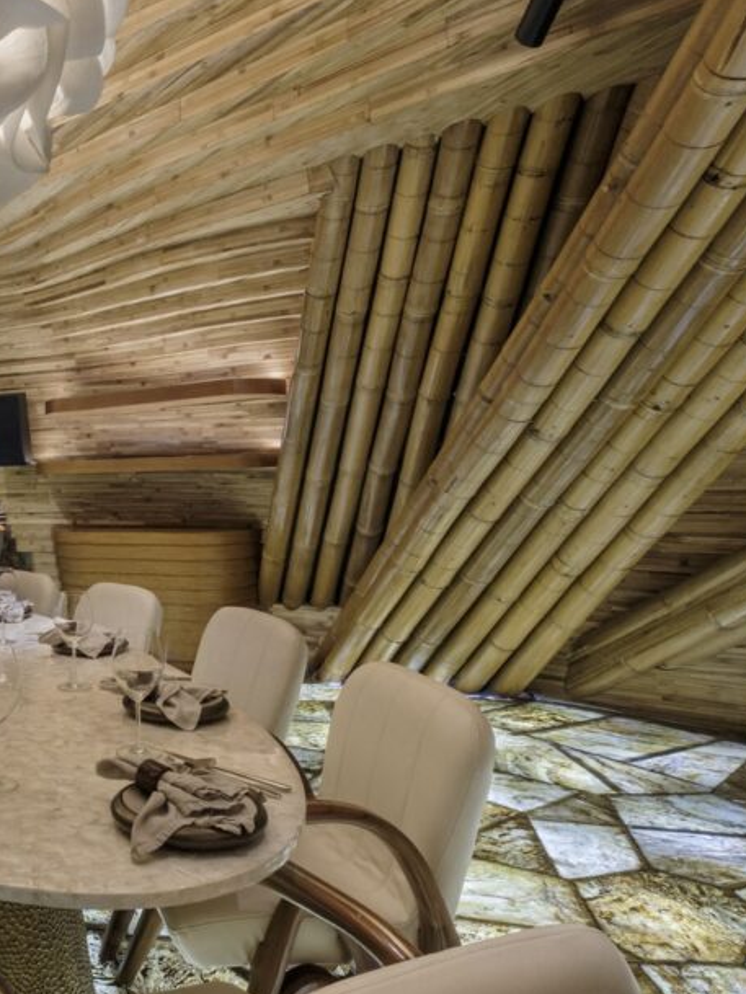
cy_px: 500
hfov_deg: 43.0
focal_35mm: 27
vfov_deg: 65.3
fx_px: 776
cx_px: -24
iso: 640
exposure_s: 1/3
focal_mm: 10
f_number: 11
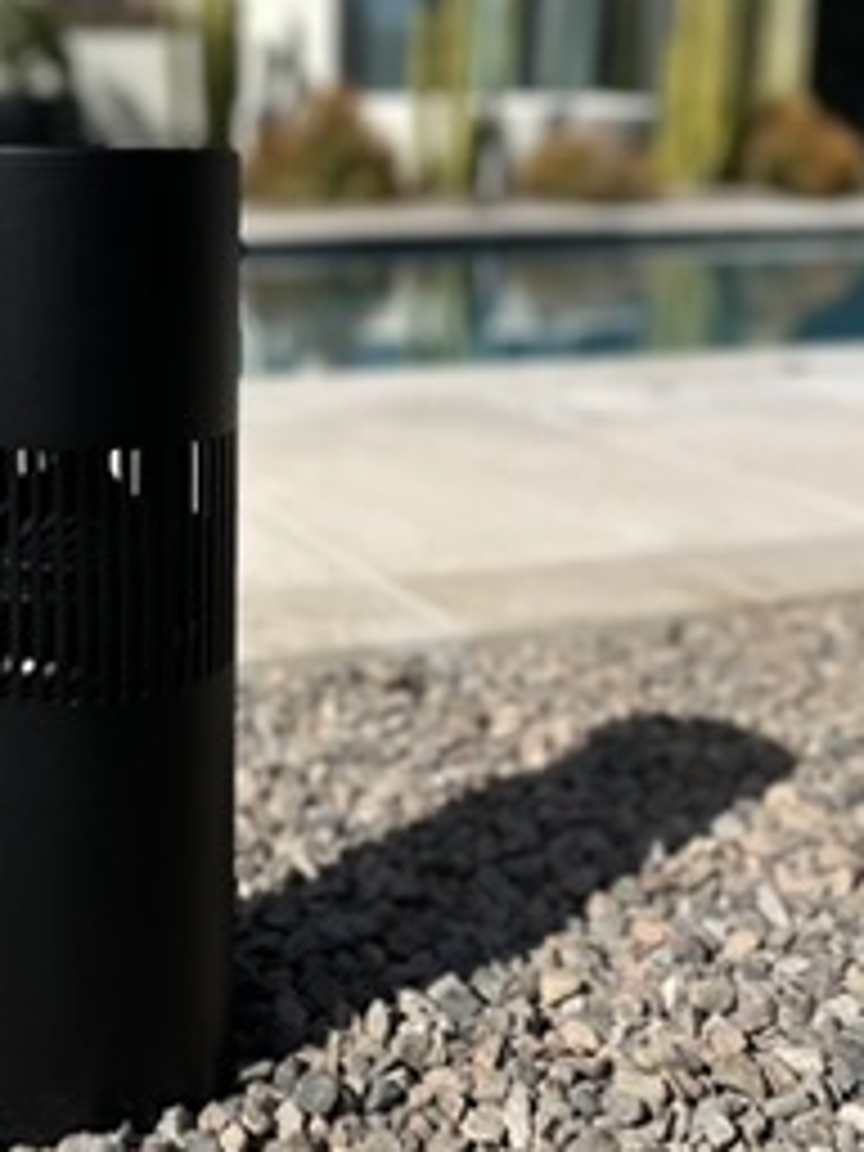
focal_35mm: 45
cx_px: 202
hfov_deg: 31.5
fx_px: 1498
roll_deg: -0.5
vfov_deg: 41.8
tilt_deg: -10.2
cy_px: 446
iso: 80
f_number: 1.78
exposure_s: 1/6211
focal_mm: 6.86
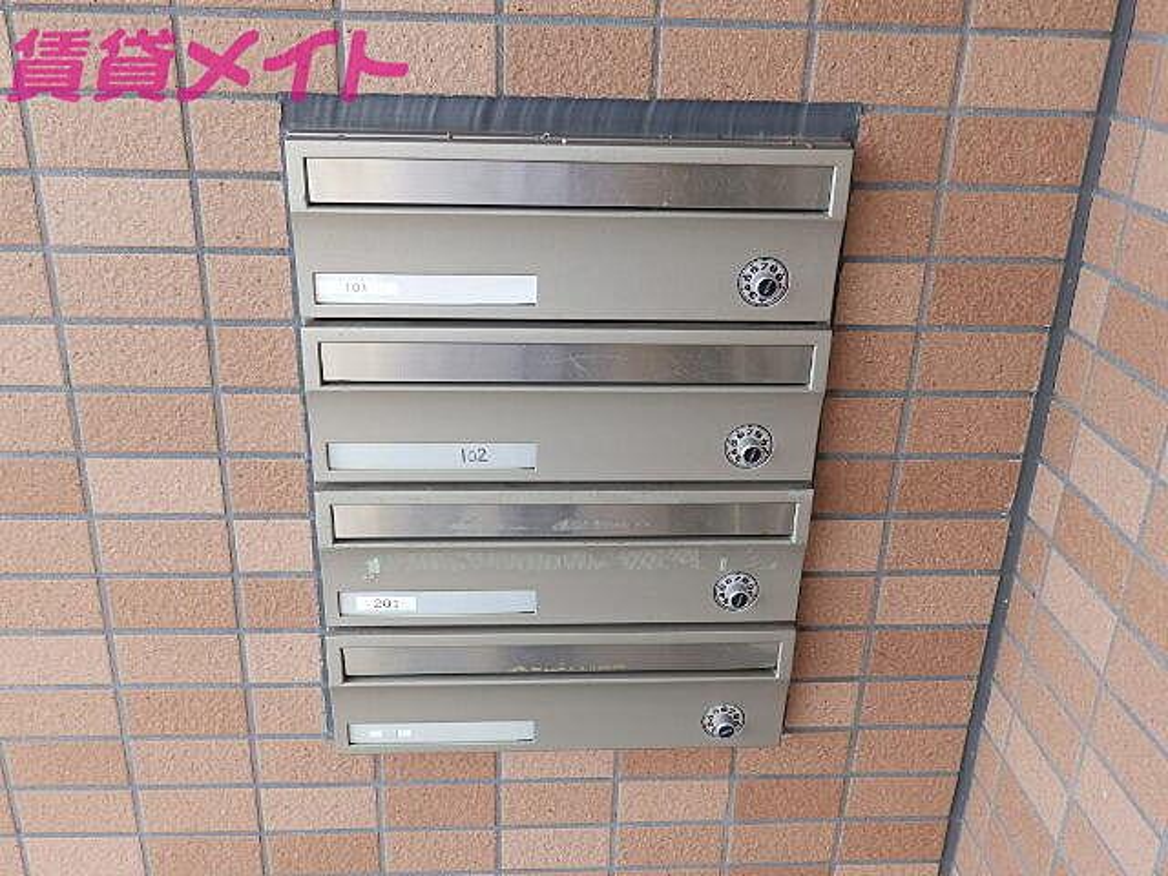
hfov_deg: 56.8
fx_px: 1080
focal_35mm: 32
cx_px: 584
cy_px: 438
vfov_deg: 44.2
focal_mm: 5.7
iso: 80
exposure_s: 1/50
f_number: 3.7
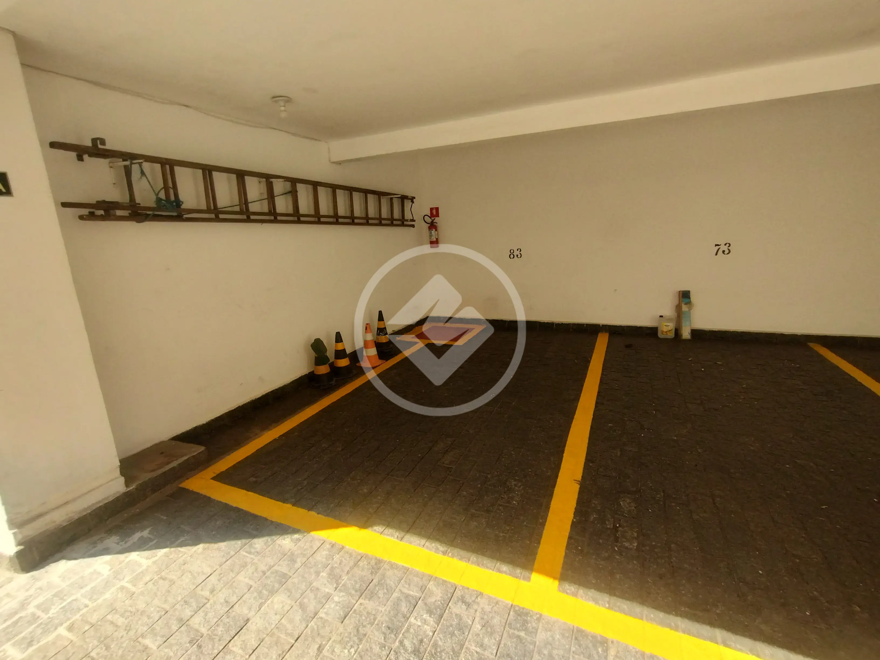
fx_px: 407
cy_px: 330
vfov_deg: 78.1
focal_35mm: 16
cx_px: 440
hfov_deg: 94.5
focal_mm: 1.66
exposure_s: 1/297
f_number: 2.2
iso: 100
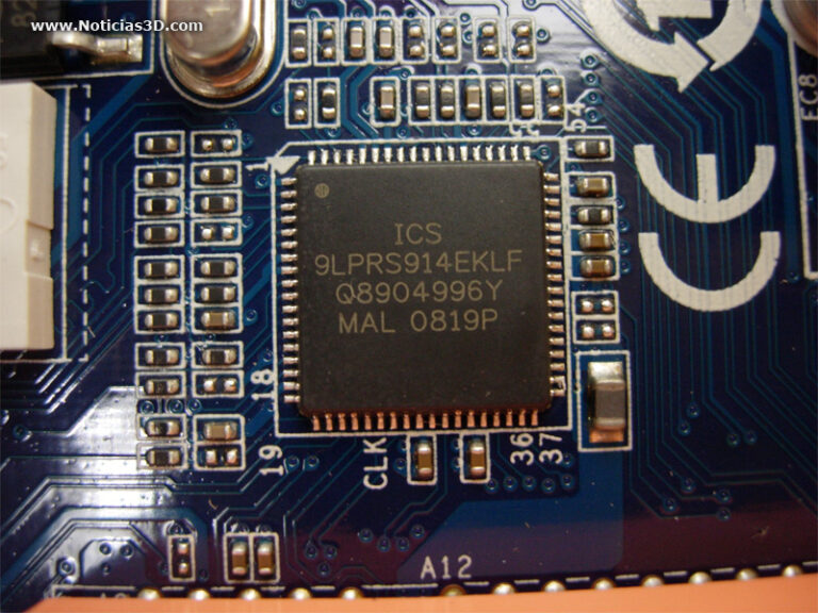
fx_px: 898
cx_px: 409
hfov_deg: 49.0
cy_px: 306
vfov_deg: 37.7
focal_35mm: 38
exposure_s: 1/4
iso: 149
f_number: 2.8
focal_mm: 7.8
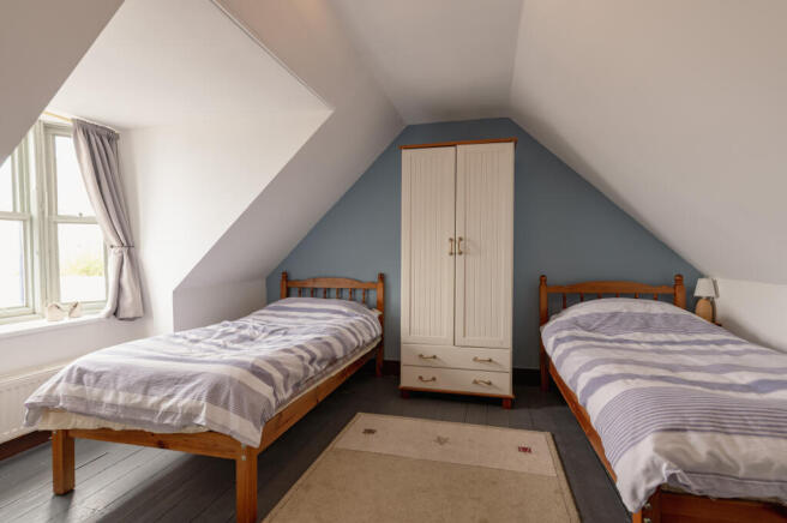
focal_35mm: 17
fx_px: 371
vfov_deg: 70.3
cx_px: 394
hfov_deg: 93.3
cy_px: 262
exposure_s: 1/13
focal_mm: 17
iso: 400
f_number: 8
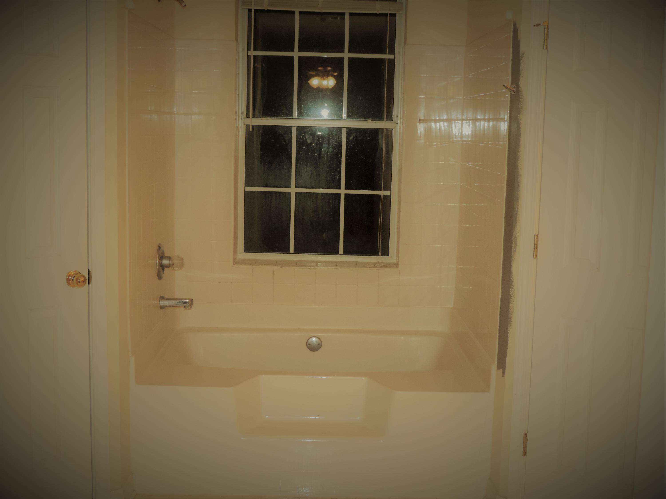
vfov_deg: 30.9
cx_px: 333
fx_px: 904
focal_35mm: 47
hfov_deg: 40.4
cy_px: 250
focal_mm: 8.3
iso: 200
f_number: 3.5
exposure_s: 1/30
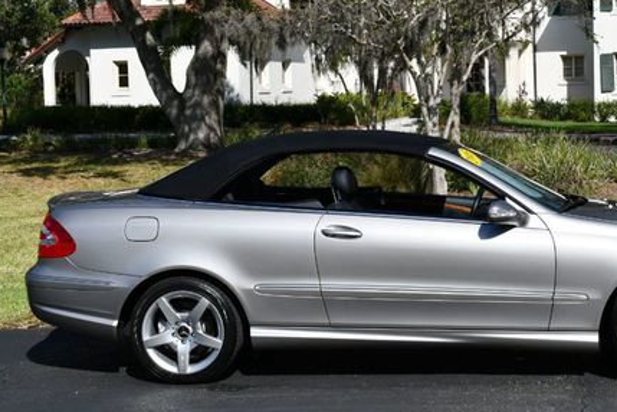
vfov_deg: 17.9
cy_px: 143
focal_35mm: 76
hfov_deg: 26.5
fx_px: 1302
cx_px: 423
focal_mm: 34
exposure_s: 1/400
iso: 100
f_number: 9
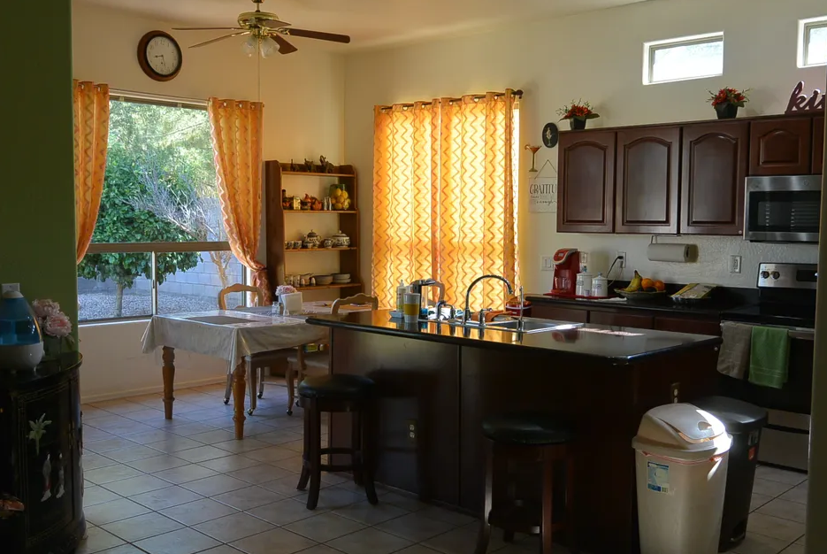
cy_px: 273
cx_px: 407
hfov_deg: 50.6
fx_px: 874
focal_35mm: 38
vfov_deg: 35.2
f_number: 4
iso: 400
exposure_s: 1/125
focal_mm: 14
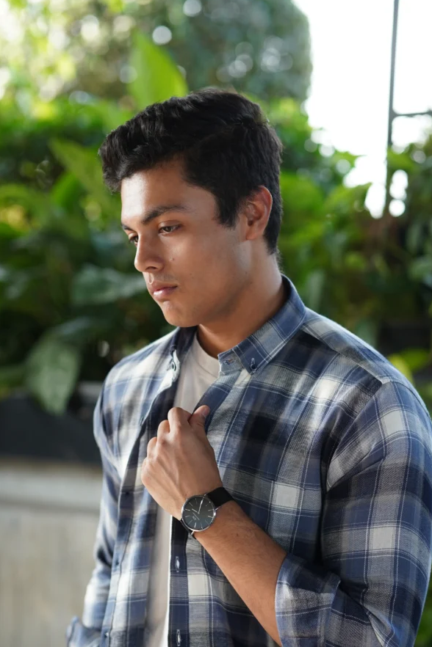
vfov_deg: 20.4
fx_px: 1800
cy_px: 357
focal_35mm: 100
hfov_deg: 13.7
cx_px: 233
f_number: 1.8
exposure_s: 1/160
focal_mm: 56
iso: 100
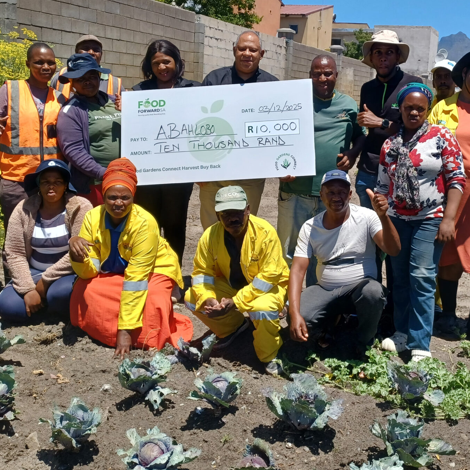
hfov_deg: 39.6
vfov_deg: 39.8
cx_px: 306
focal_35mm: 42
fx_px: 645
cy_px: 177
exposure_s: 1/457
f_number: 1.8
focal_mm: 4.6
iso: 32
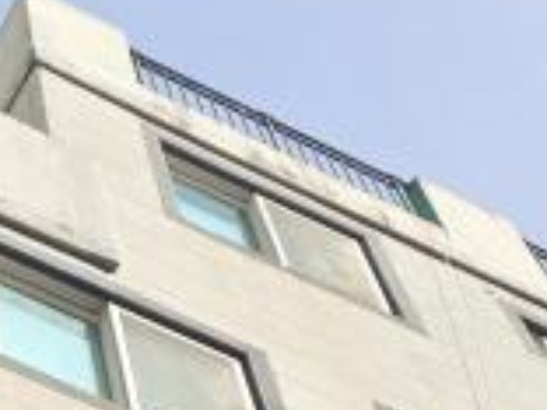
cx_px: -291
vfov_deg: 11.7
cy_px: 722
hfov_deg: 15.3
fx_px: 1865
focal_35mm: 118
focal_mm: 6.3
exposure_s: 1/418
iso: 10
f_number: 1.7
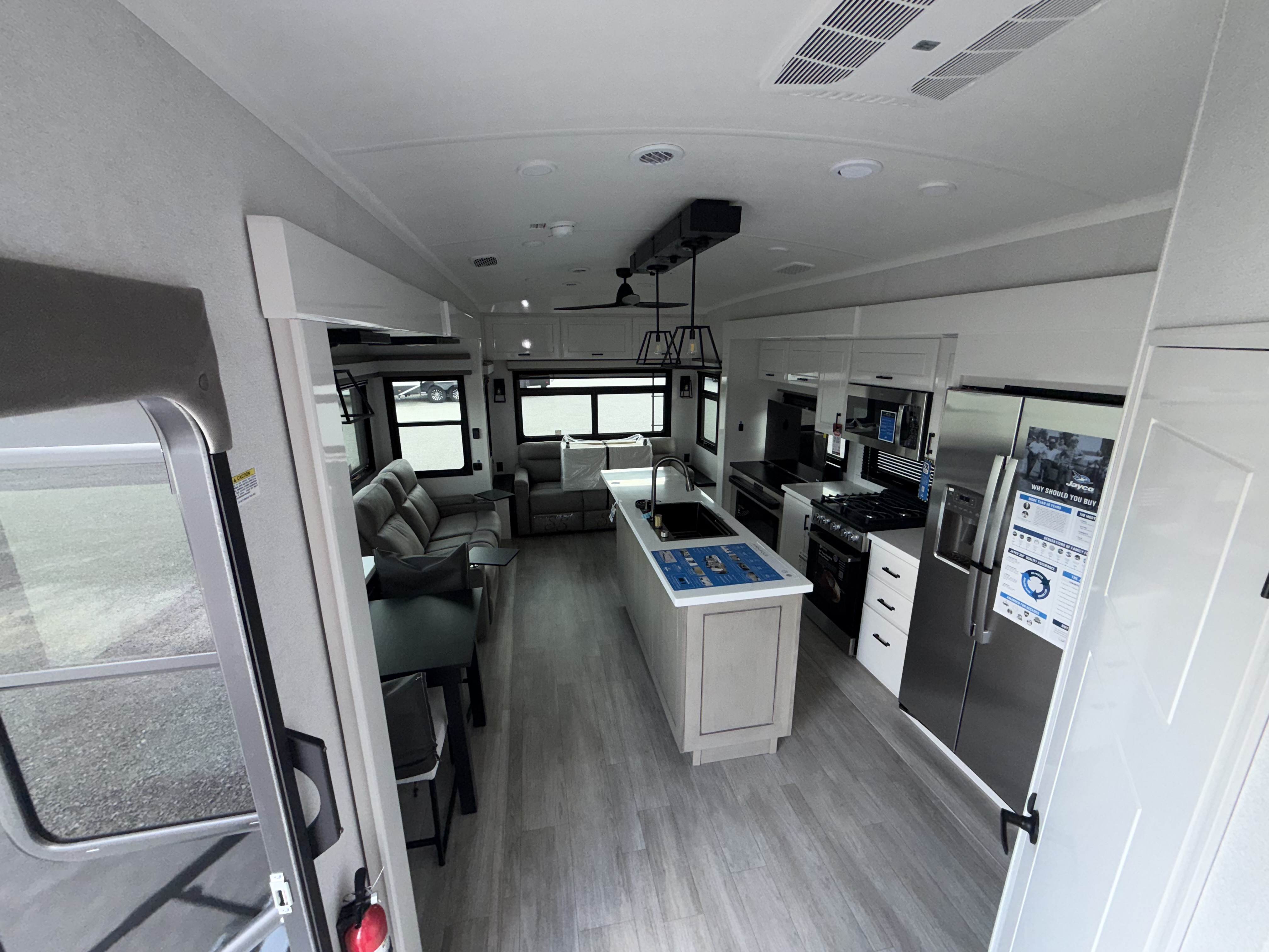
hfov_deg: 102.1
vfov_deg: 85.7
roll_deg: +2.1
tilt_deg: -14.9
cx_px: 634
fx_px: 513
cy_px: 476
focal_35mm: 14
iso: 64
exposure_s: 1/121
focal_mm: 2.22
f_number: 2.2
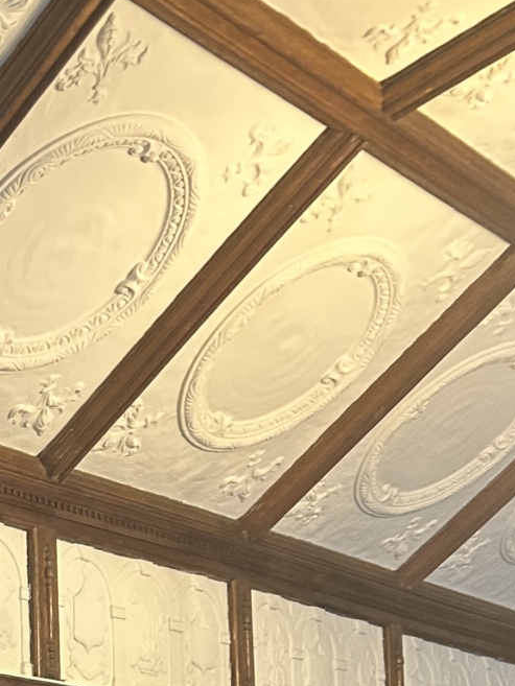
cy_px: 884
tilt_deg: +2.6
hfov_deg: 15.4
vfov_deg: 20.6
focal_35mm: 87
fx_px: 1725
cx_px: -308
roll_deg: +0.2
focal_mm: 5.7
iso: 320
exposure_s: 1/51
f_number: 1.5
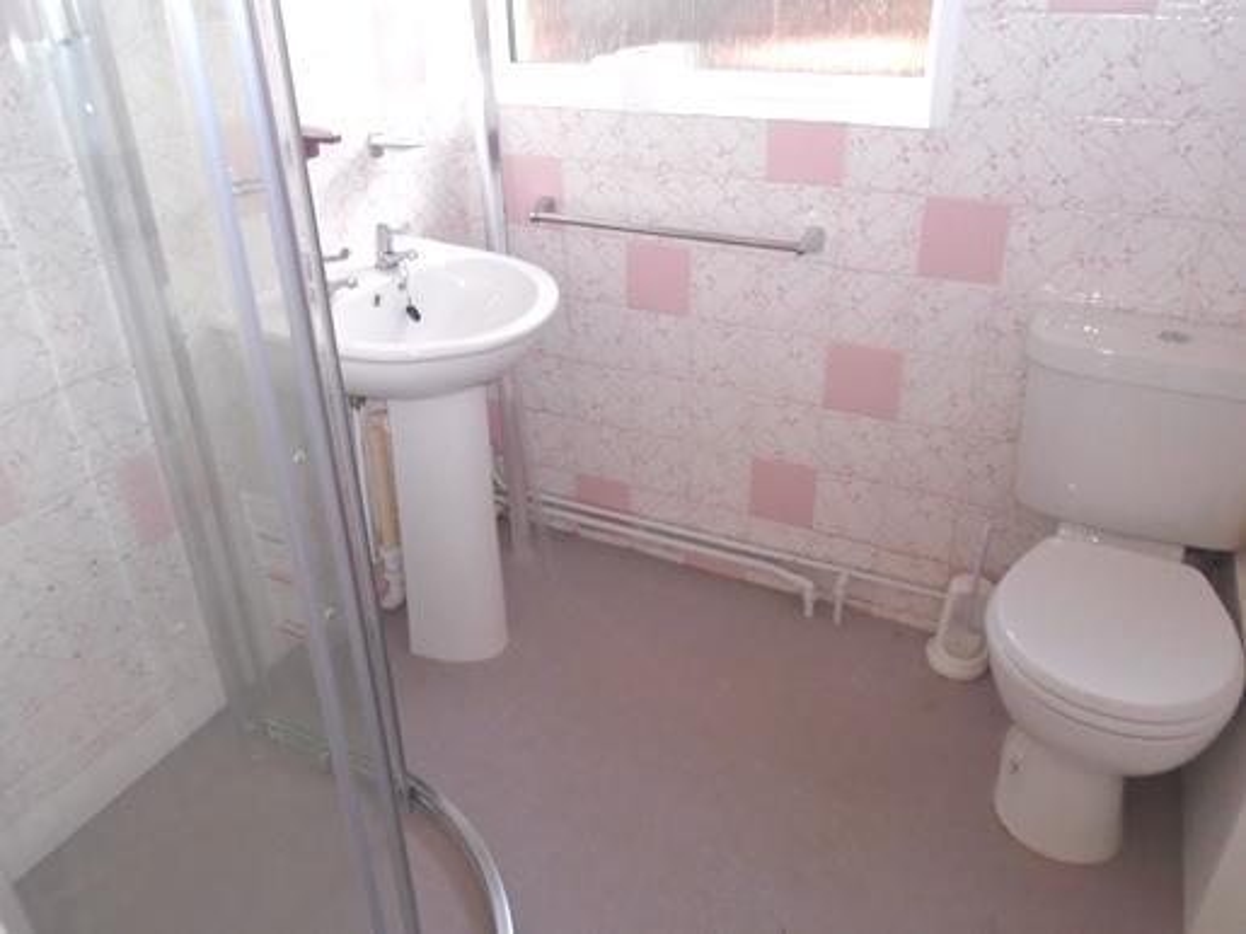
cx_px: 623
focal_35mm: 26
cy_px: 467
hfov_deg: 67.3
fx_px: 936
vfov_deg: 53.0
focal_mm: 4.6
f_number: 3.2
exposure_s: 1/100
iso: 400
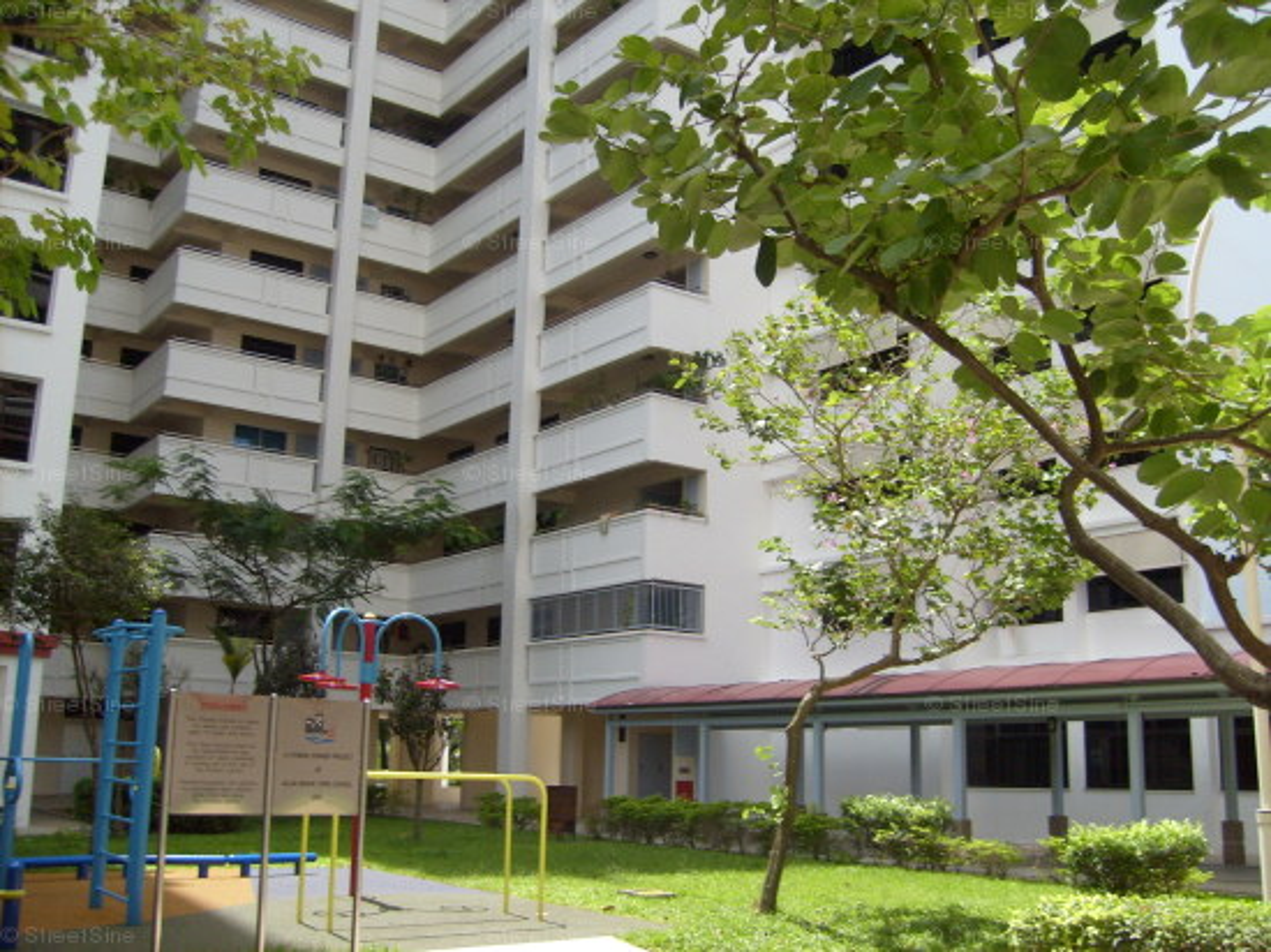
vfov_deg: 40.7
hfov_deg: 52.6
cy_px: 476
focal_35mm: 35
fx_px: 1285
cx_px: 636
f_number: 7.1
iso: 80
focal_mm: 5.8
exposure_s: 1/125
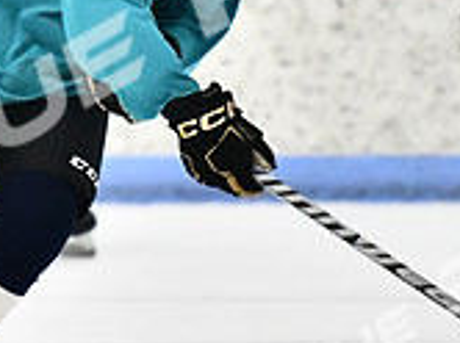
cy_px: 79
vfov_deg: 1.5
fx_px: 12739
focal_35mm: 960
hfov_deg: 2.1
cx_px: 30
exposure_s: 1/1600
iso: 8000
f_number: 2.8
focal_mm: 190
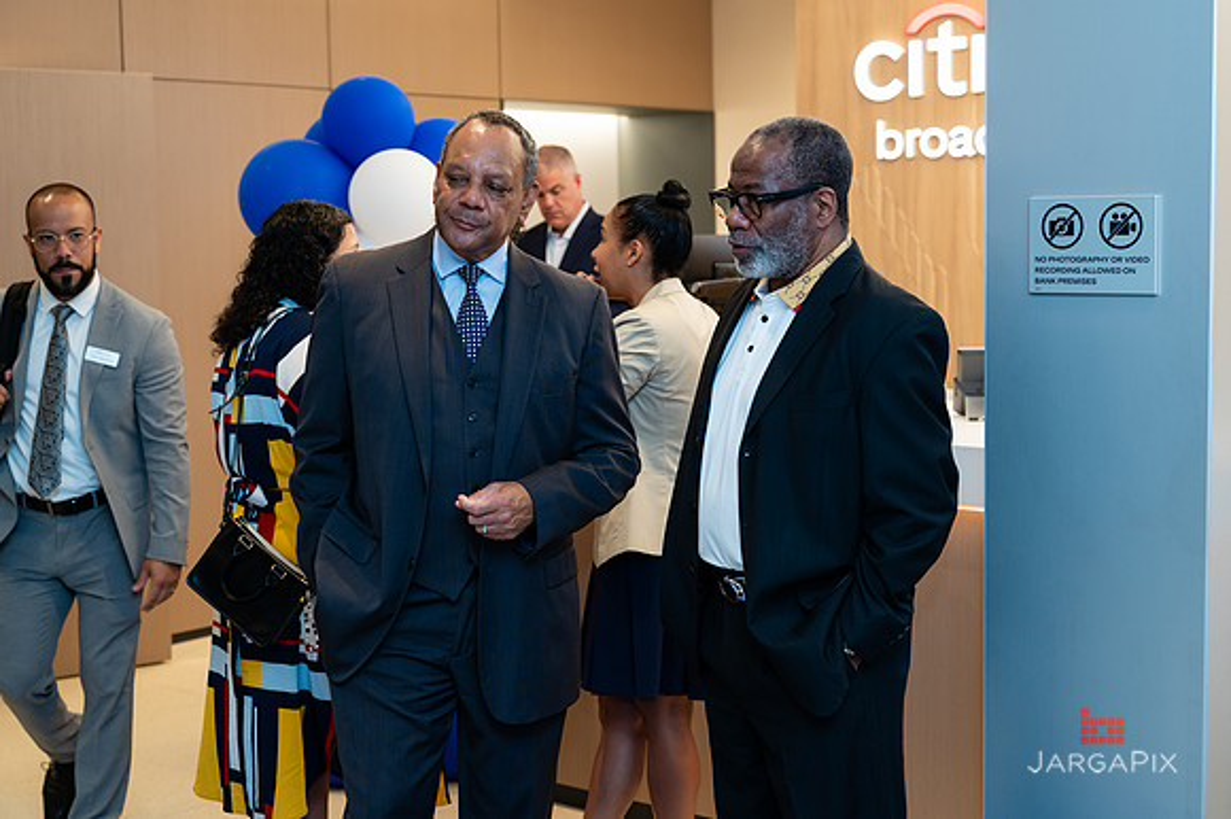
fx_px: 1825
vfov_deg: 25.3
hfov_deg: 37.3
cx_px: 626
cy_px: 403
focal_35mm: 53
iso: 400
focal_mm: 51
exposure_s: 1/160
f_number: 4
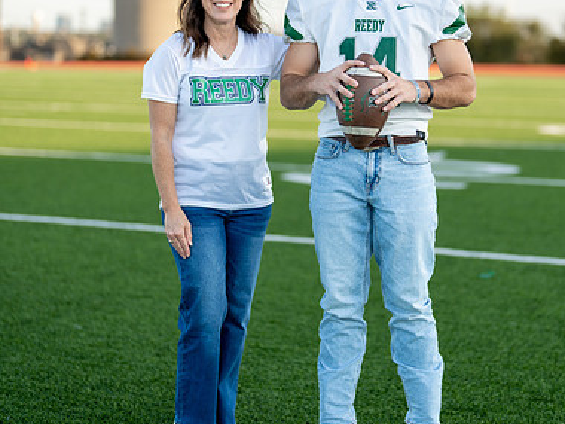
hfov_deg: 23.8
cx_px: 360
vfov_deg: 17.9
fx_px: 1338
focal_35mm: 82
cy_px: 141
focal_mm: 50
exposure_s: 1/1600
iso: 100
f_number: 1.2
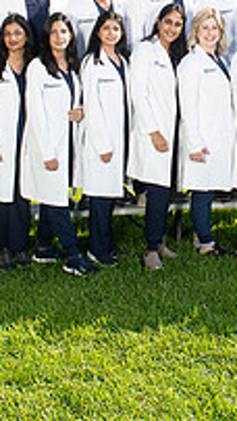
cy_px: 63
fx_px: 936
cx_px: 211
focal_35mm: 84
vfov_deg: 24.7
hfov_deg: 14.3
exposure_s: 1/250
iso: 400
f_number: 10
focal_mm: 24
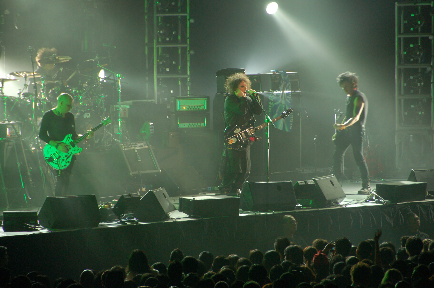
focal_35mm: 300
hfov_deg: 6.9
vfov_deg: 4.6
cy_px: 144
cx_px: 217
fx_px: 3613
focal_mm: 200
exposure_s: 1/30
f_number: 5.6
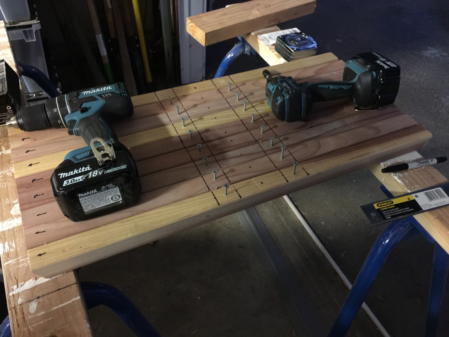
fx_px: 376
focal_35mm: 29
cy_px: 168
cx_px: 224
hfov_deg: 61.7
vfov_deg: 48.2
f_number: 2.2
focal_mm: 4.15
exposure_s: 1/4
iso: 125
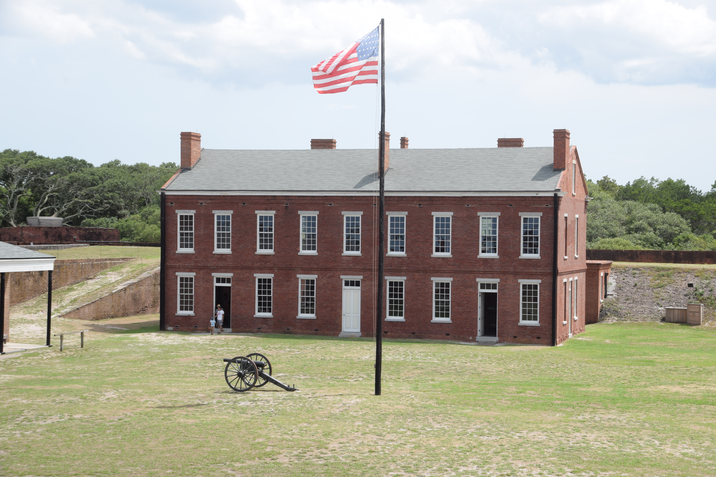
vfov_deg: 17.5
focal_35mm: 78
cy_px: 238
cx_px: 358
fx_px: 1551
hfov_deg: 26.0
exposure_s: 1/125
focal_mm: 52
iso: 100
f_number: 11
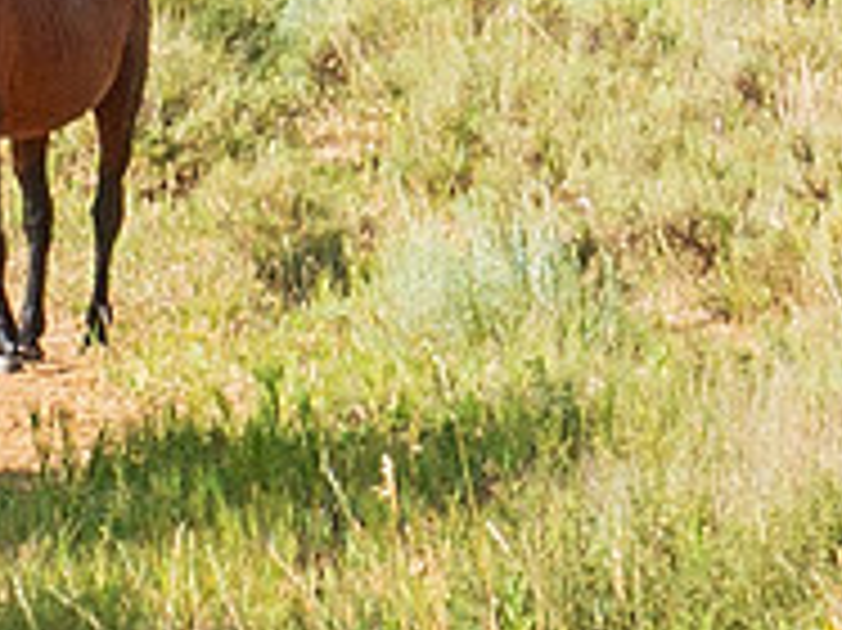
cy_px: -676
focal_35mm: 915
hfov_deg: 2.2
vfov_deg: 1.6
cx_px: 585
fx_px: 22242
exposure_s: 1/250
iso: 500
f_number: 14
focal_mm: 70
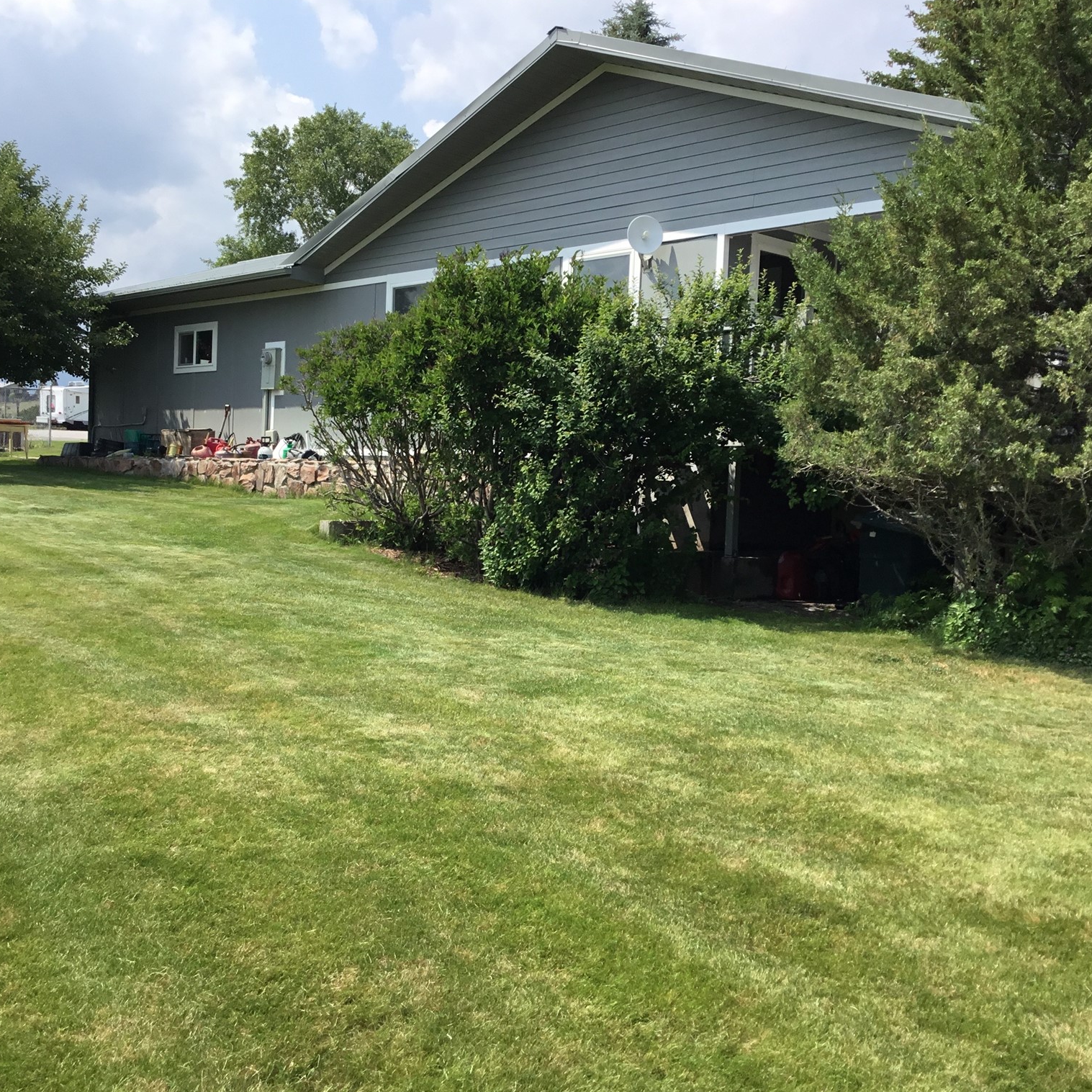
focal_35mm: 37
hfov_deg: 44.9
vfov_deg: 44.9
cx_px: 521
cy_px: 544
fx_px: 1321
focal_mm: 3.3
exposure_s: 1/1072
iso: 25
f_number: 2.4
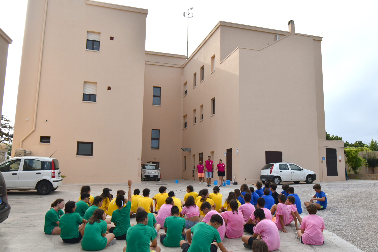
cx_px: 189
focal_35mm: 30
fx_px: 315
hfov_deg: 61.9
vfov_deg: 43.6
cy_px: 126
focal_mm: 20
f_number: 9
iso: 200
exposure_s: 1/320
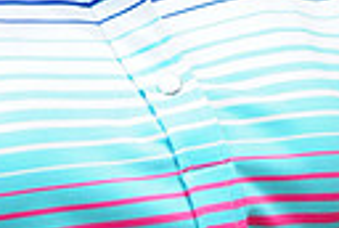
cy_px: -424
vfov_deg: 2.9
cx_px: 28
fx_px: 4474
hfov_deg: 4.3
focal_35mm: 474
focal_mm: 70
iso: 1250
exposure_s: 1/125
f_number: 4
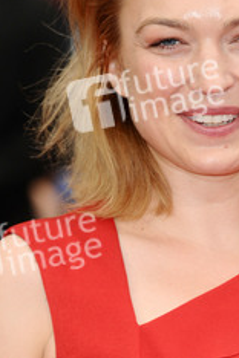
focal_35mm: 334
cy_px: 173
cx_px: 191
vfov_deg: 6.2
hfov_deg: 4.1
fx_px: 3326
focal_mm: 130
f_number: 4.5
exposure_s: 1/200
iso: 200
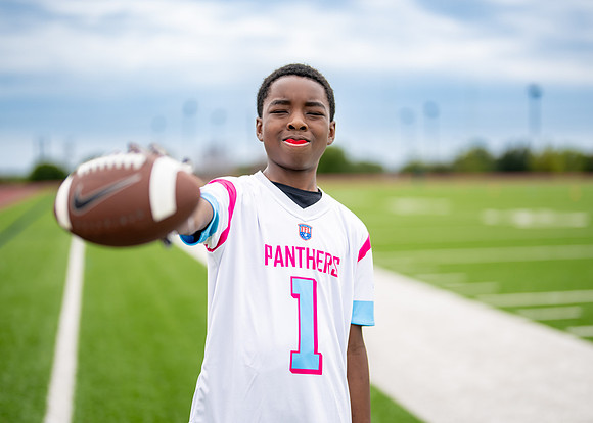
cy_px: 214
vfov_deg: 24.1
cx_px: 314
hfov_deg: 33.2
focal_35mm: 59
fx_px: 993
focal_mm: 50
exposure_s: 1/6400
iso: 100
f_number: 1.2
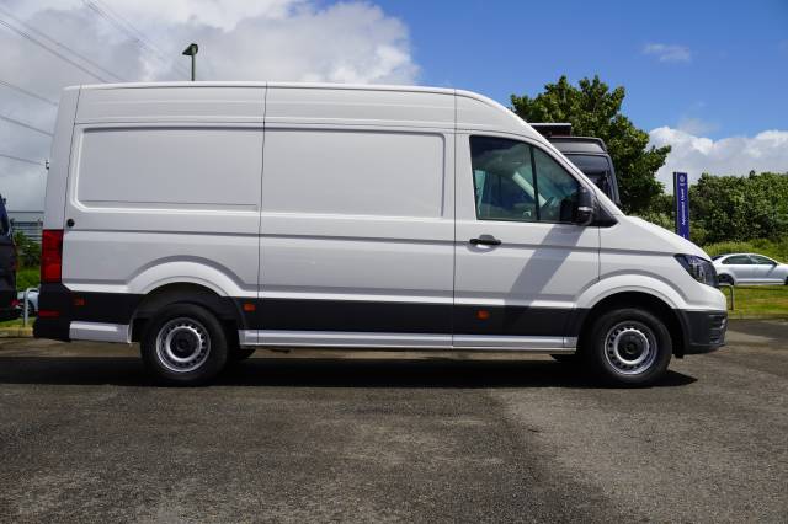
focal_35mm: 36
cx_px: 394
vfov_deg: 36.8
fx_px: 788
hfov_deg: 53.2
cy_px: 262
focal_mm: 24
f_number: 9
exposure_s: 1/125
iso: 100
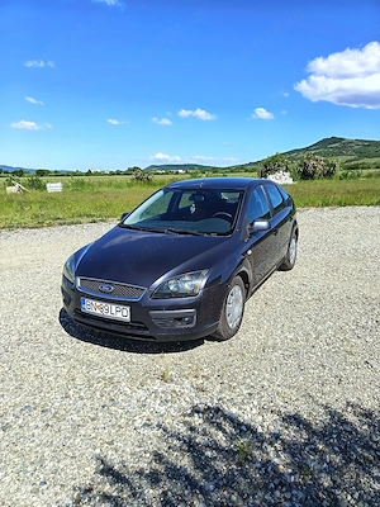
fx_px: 351
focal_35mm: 24
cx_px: 190
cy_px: 254
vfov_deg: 71.6
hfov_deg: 56.8
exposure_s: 1/769
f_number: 1.75
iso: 100
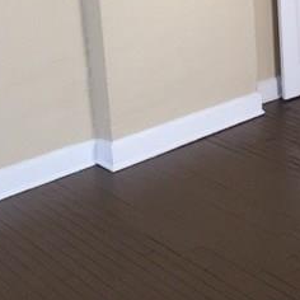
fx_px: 775
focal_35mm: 79
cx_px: 367
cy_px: 6
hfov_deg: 20.4
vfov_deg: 21.2
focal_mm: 4.12
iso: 64
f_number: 2.4
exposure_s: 1/40
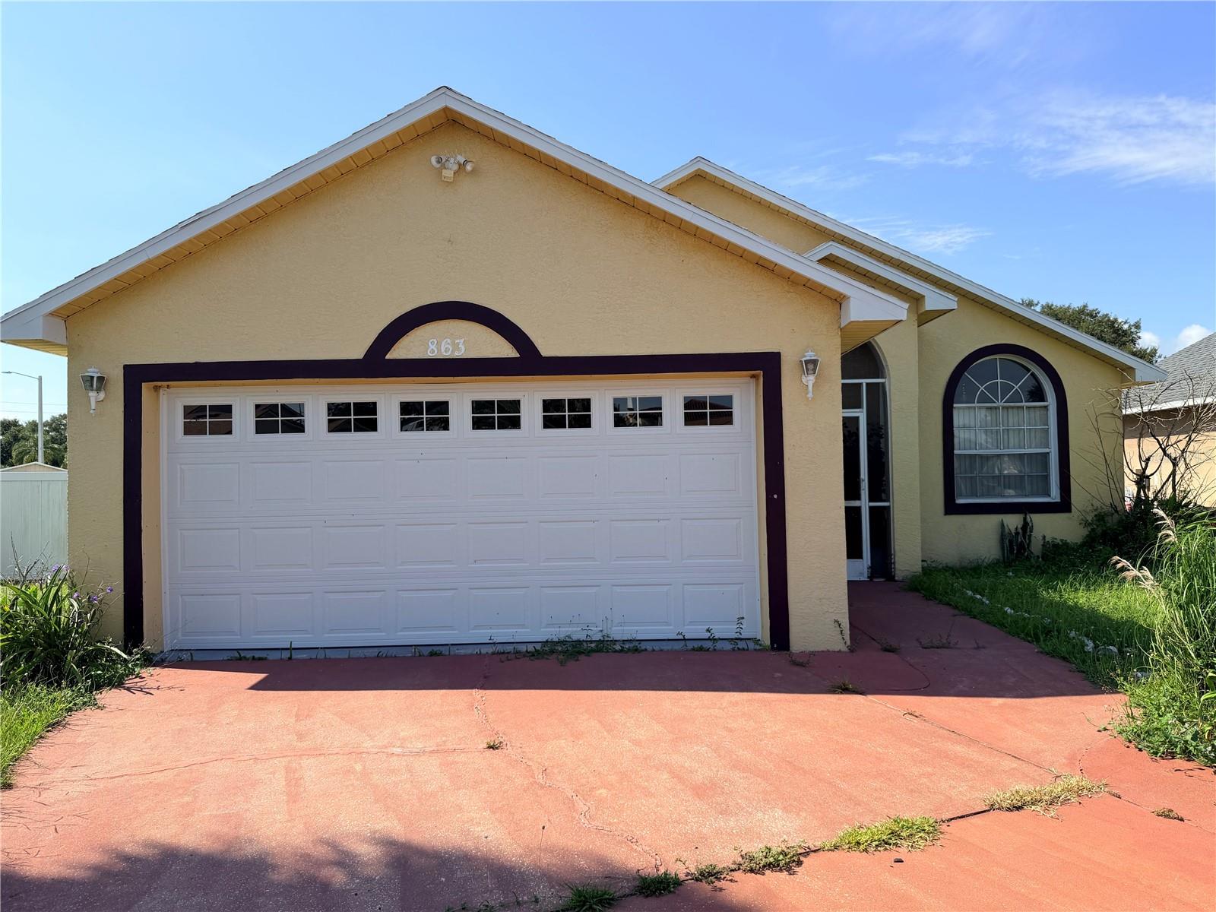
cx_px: 608
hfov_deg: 71.6
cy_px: 456
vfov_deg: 56.8
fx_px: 843
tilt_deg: +2.6
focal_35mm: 24
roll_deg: +1.6
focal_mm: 6.76
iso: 80
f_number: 1.78
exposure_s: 1/3759
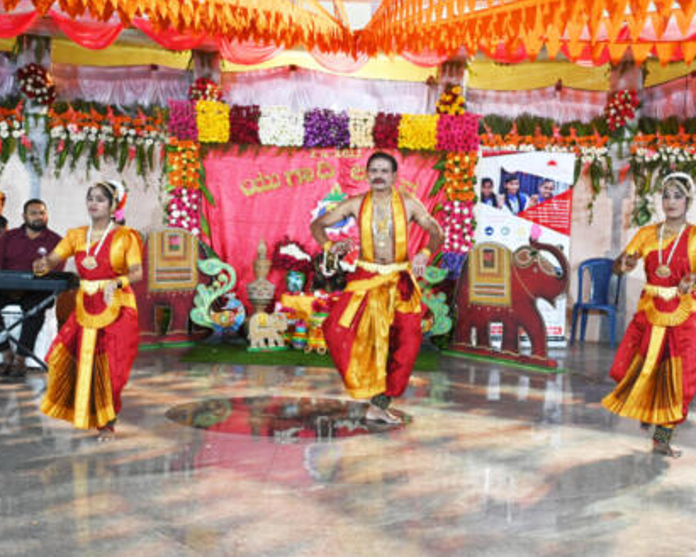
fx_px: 1154
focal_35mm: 56
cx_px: 399
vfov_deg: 27.1
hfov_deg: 33.5
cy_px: 278
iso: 3600
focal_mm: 49
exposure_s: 1/60
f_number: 4
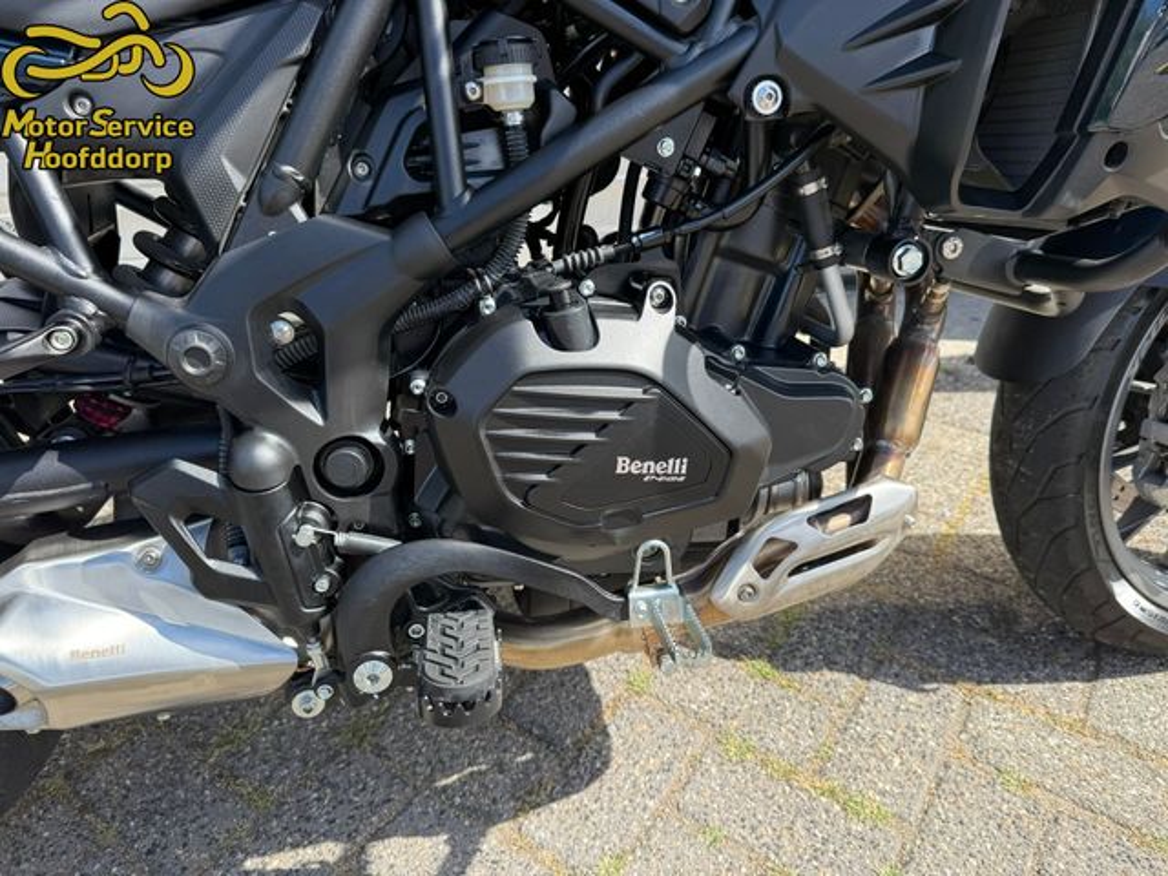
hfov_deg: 71.6
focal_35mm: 24
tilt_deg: -28.9
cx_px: 584
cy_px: 438
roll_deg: +1.6
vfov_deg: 56.8
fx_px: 810
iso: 100
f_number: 1.78
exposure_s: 1/1139
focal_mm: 6.76
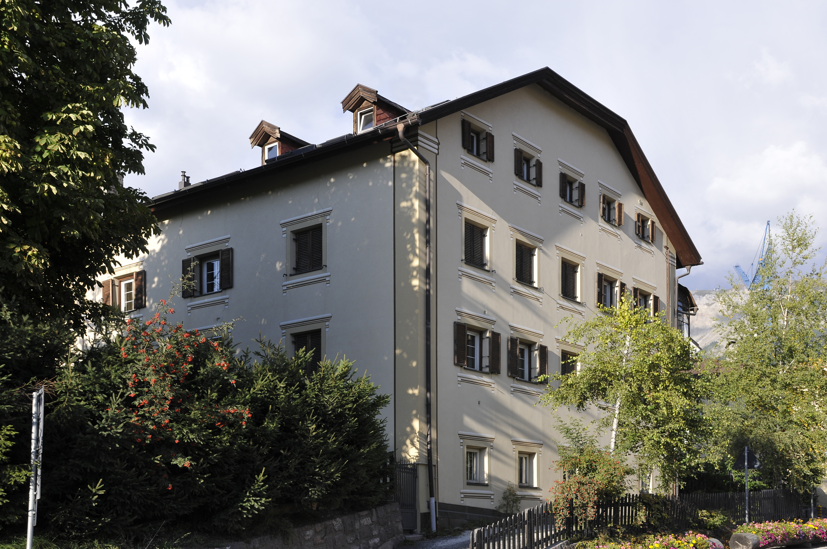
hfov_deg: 46.4
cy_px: 274
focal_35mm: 42
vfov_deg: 31.8
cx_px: 414
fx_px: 964
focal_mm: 28
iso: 200
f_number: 7.1
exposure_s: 1/200
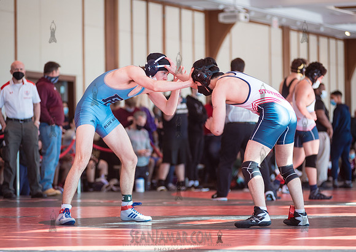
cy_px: 116
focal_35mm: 162
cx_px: 166
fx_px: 1637
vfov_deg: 8.8
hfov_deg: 12.4
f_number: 3.5
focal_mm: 145
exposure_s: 1/250
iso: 400
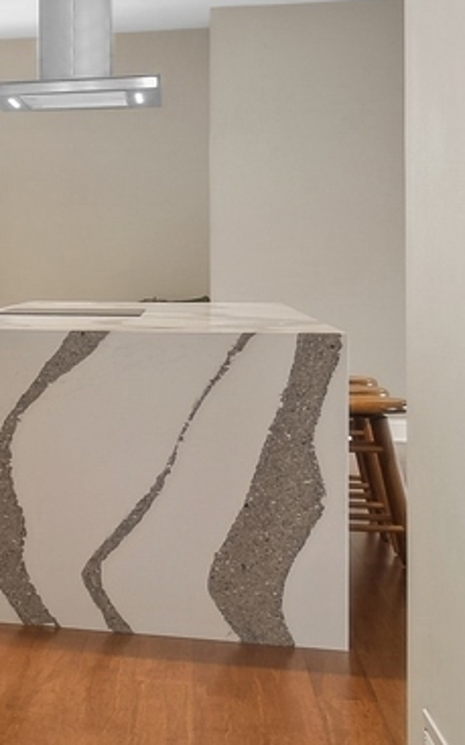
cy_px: 282
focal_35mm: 81
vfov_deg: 25.5
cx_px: -650
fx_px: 1644
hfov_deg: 12.6
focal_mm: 12
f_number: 8
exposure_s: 1/6
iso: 200
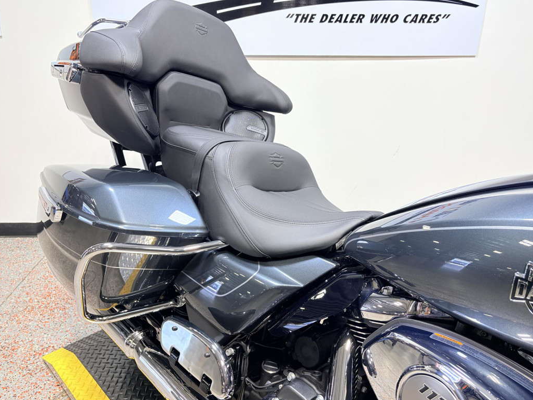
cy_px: 195
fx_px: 416
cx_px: 261
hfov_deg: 65.3
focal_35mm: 27
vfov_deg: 51.4
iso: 50
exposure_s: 1/120
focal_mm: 5.96
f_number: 1.6
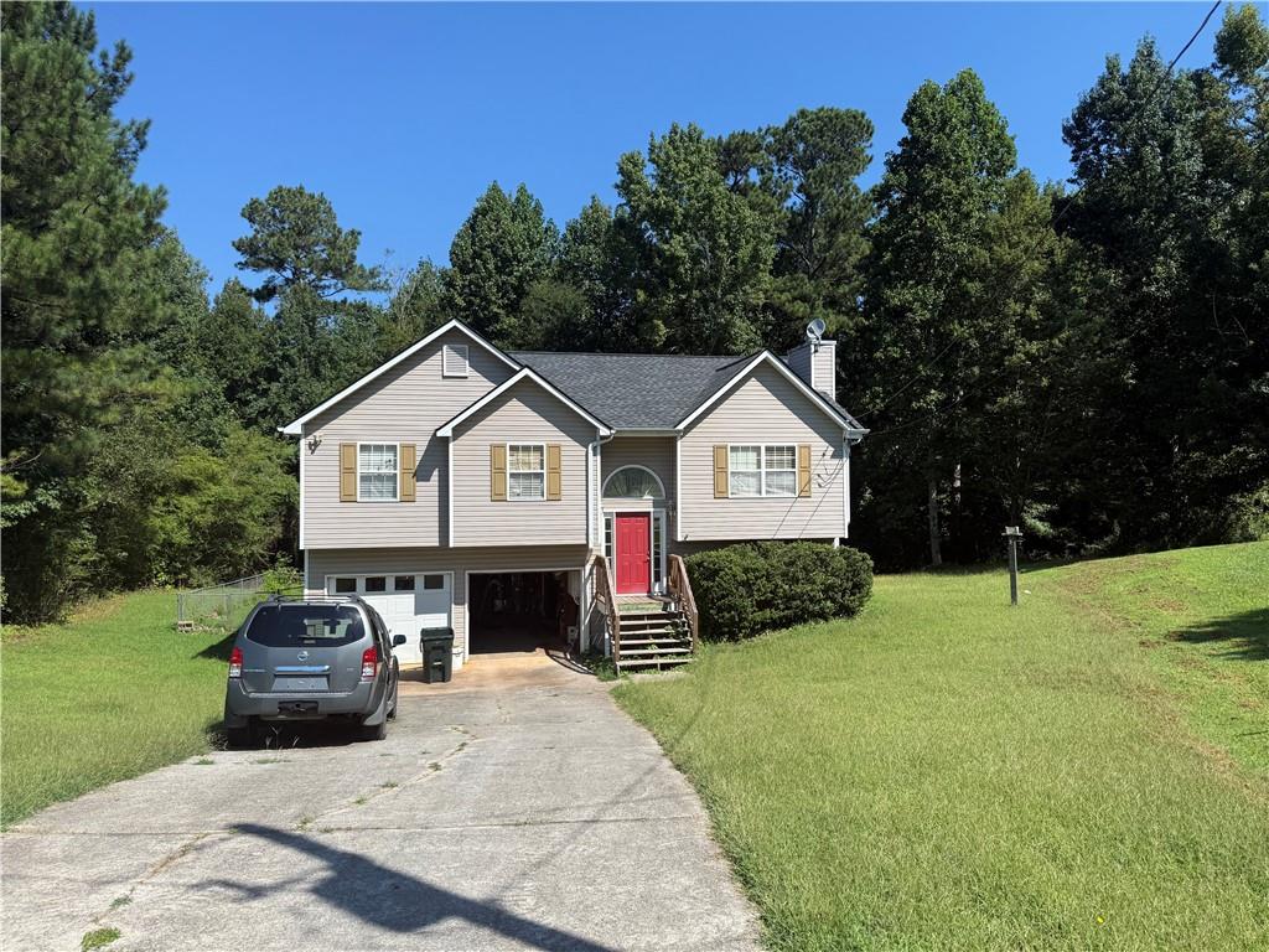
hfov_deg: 71.6
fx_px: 880
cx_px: 634
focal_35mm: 24
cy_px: 476
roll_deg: -0.3
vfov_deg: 56.8
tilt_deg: +1.1
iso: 80
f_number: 1.78
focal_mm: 6.76
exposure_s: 1/4405
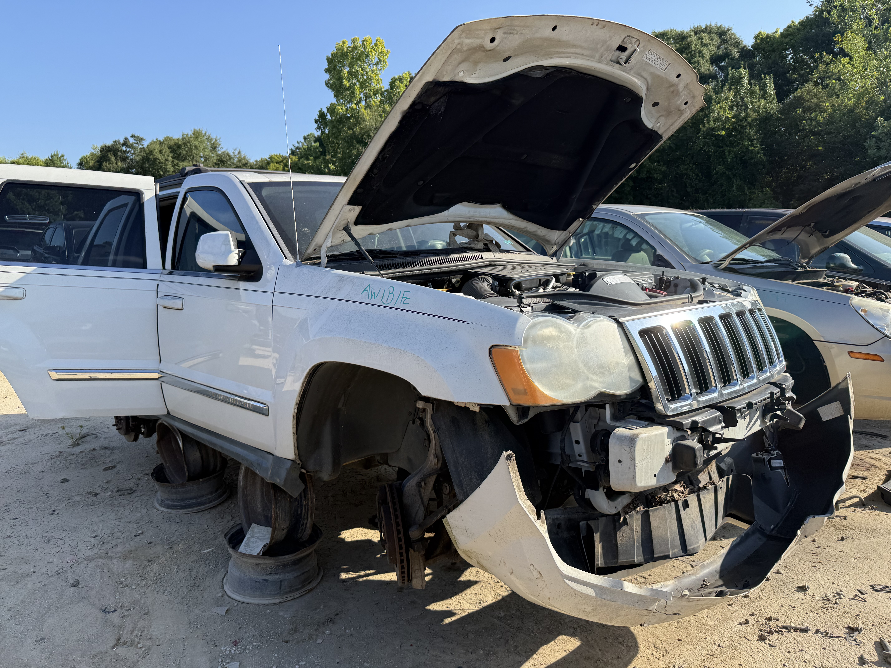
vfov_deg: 56.8
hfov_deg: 71.6
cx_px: 446
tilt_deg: -4.7
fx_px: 618
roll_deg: -0.7
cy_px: 334
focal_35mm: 24
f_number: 1.78
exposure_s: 1/2000
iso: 80
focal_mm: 6.76
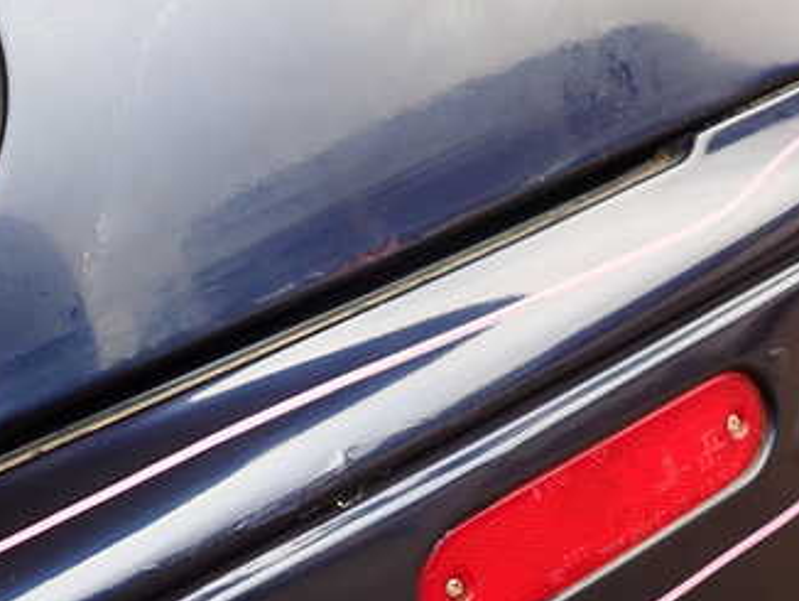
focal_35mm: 46
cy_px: 549
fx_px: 1063
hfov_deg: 40.5
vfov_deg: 30.1
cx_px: 240
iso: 100
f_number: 2.8
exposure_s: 1/80
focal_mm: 4.5
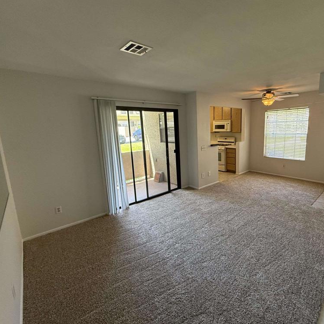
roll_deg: +1.3
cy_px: 158
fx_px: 180
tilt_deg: -10.7
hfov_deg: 83.0
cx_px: 194
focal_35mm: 17
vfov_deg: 84.0
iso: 250
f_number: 2.2
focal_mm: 2.22
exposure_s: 1/120
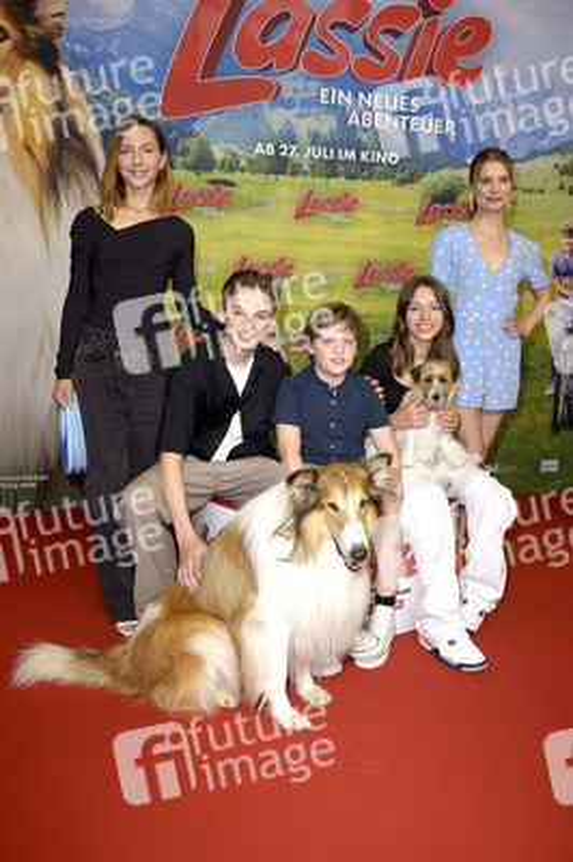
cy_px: 431
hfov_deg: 46.3
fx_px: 670
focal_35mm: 28
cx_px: 286
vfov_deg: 65.5
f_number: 5.6
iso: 640
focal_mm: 28
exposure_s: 1/250
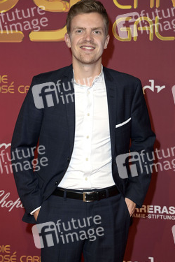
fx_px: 481
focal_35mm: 66
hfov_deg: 20.6
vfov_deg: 30.5
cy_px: 127
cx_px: 88
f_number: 5.6
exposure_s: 1/250
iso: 800
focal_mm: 62
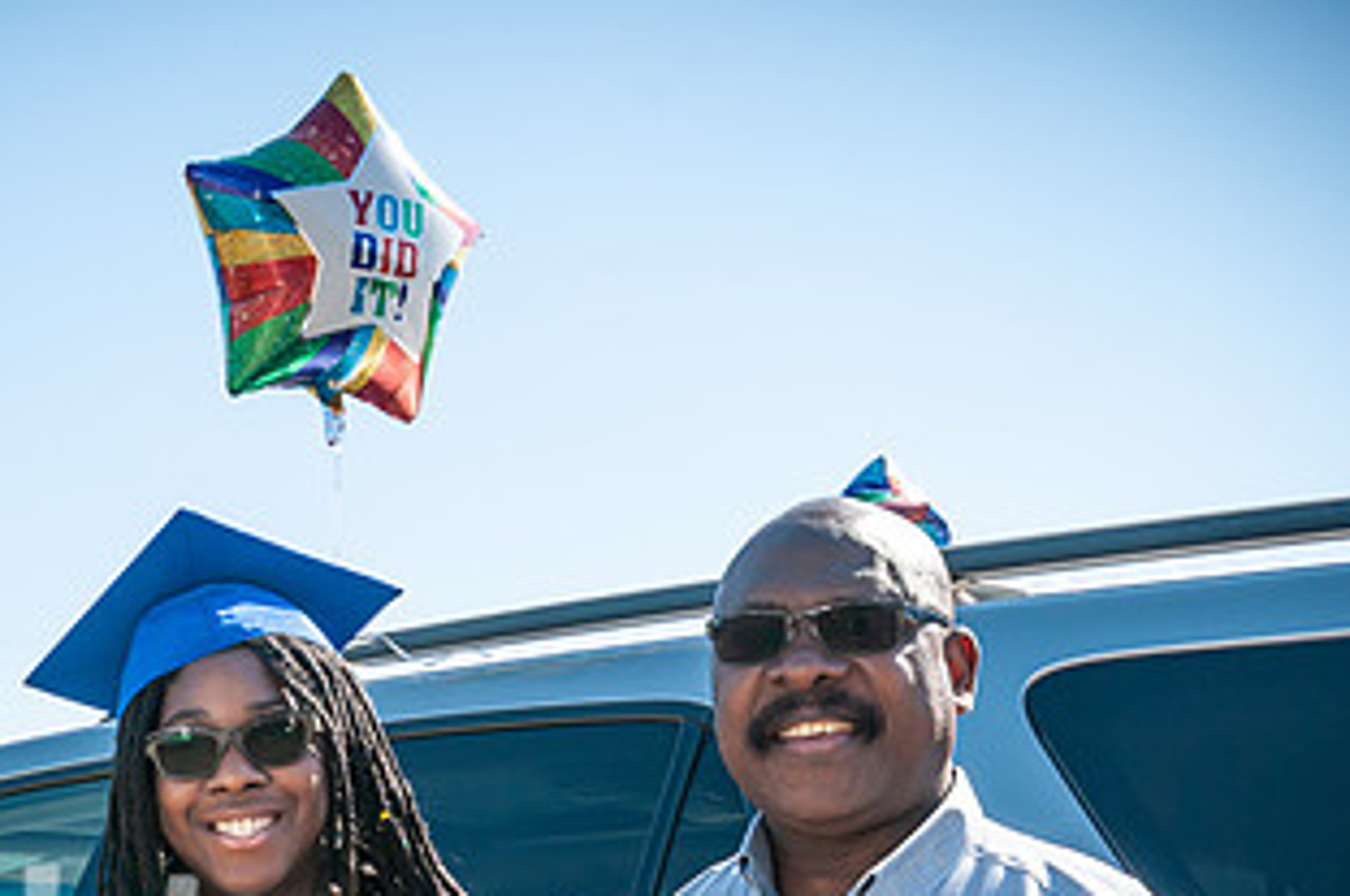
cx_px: 238
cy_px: 781
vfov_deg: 18.6
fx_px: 2696
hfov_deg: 27.5
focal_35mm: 72
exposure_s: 1/250
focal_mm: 24
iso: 200
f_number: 7.1
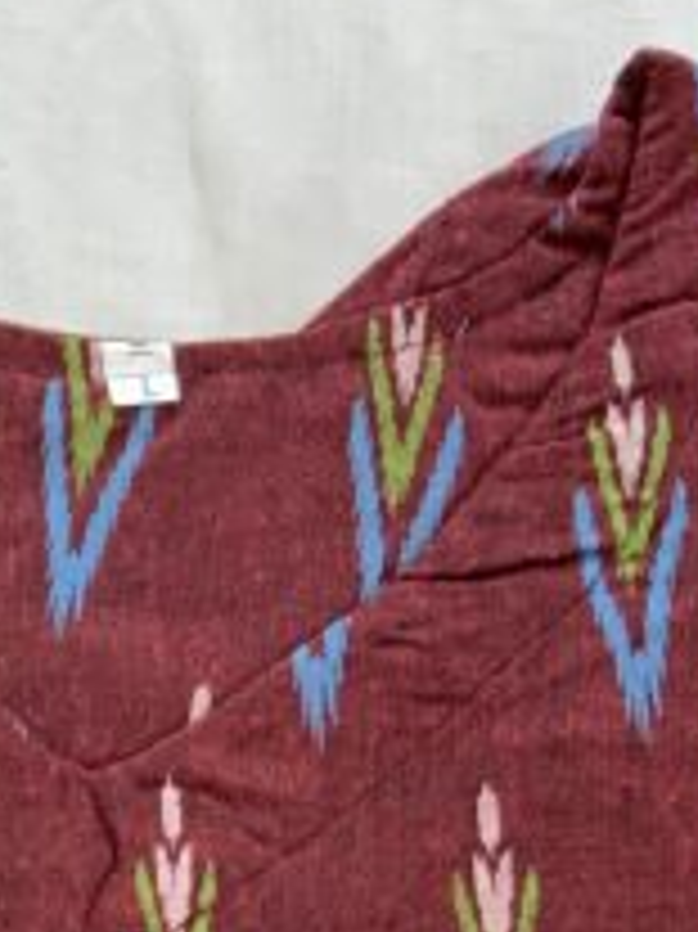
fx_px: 3014
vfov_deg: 15.2
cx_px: -333
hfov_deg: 12.6
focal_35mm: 112
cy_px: 1666
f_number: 1.8
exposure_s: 1/201
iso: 16
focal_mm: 3
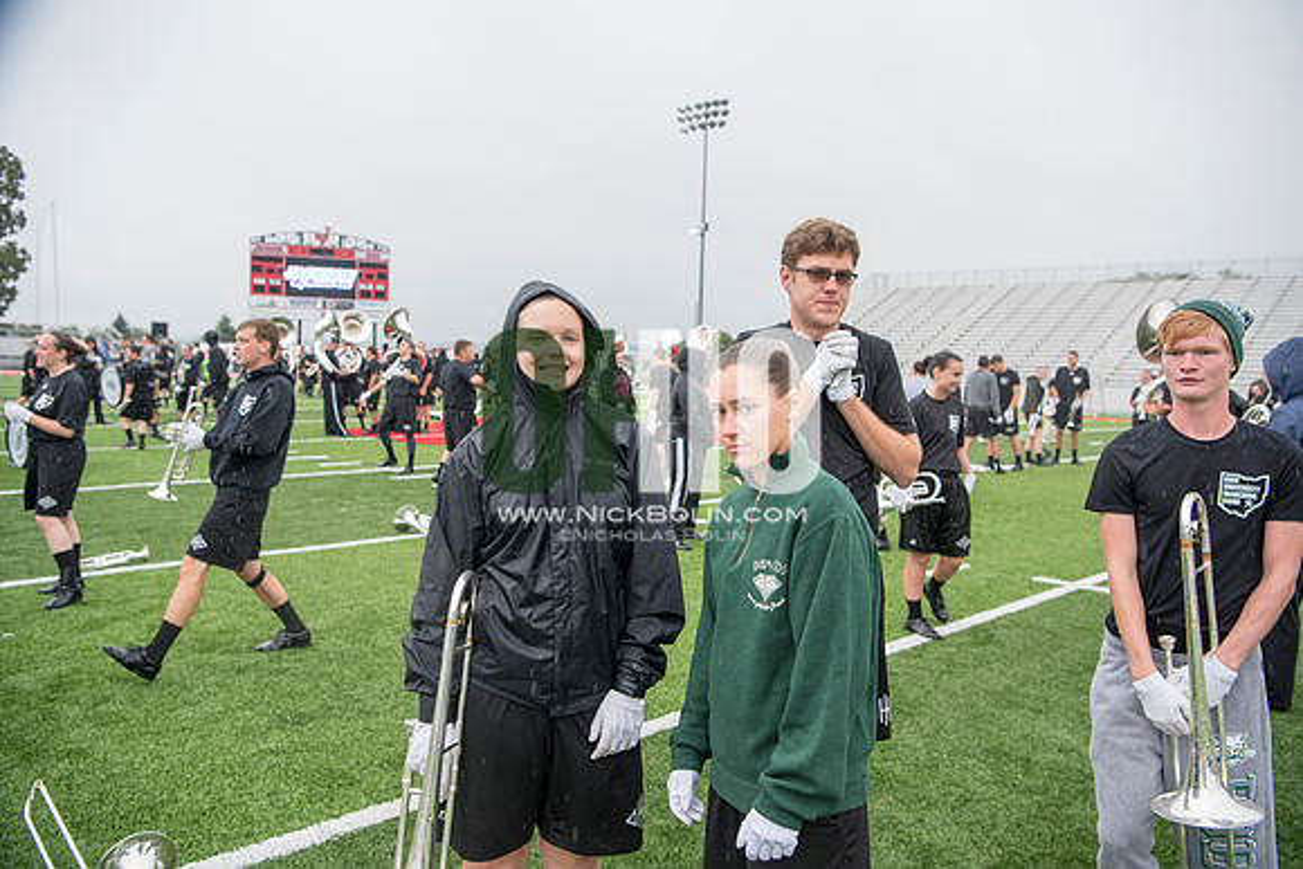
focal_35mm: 30
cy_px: 434
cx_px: 652
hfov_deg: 61.9
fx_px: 1086
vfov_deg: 43.6
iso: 400
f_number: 4
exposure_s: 1/500
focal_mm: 30
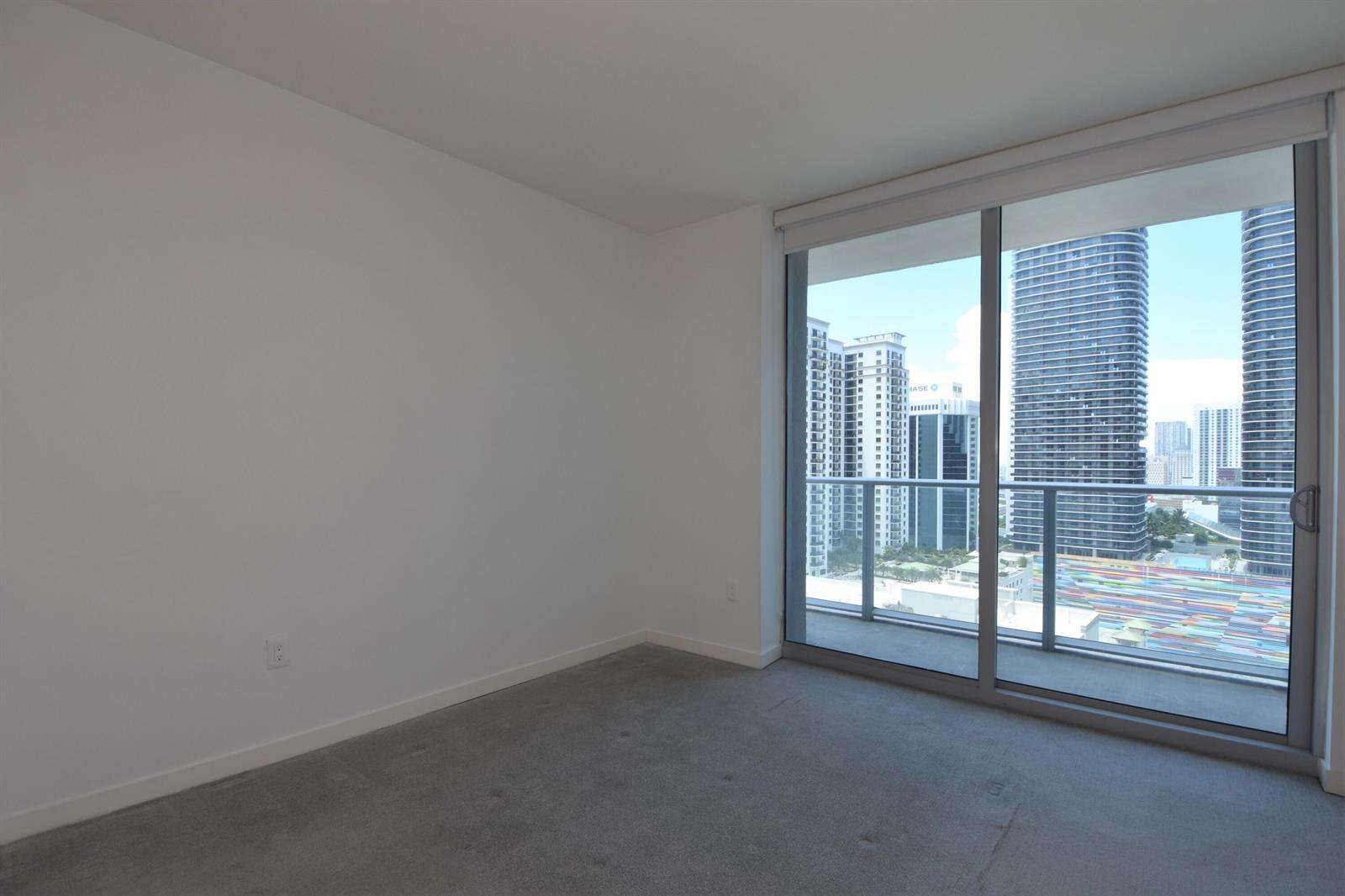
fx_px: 560
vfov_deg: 77.3
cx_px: 672
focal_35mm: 15
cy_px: 448
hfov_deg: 100.4
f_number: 5.6
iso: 200
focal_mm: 10
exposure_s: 1/125
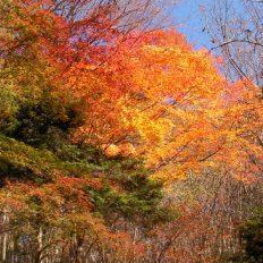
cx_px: 136
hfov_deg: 16.7
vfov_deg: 16.7
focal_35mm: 104
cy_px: 117
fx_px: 894
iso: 50
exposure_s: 1/280
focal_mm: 9.3
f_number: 3.6
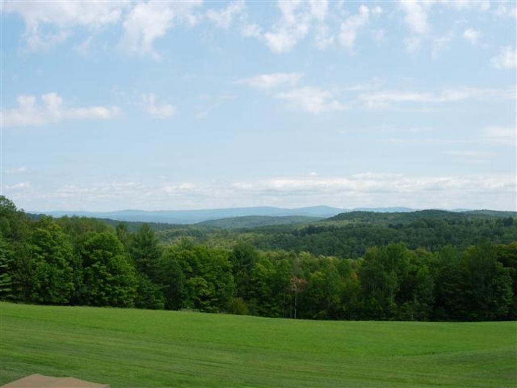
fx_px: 568
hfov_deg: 49.0
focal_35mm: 38
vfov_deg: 37.7
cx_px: 258
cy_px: 194
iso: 79
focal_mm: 7.8
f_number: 4.8
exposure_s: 1/609
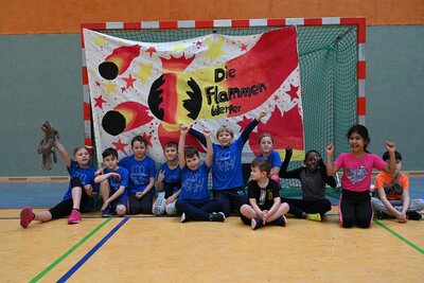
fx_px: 448
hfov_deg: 50.7
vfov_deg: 35.1
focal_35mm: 38
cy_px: 142
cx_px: 212
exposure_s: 1/250
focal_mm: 38
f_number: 5.6
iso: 1600
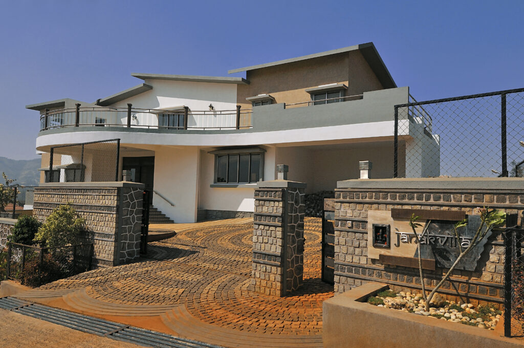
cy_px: 174
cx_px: 262
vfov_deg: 36.8
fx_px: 523
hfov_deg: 53.2
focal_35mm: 36
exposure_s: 1/500
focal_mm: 24
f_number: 14
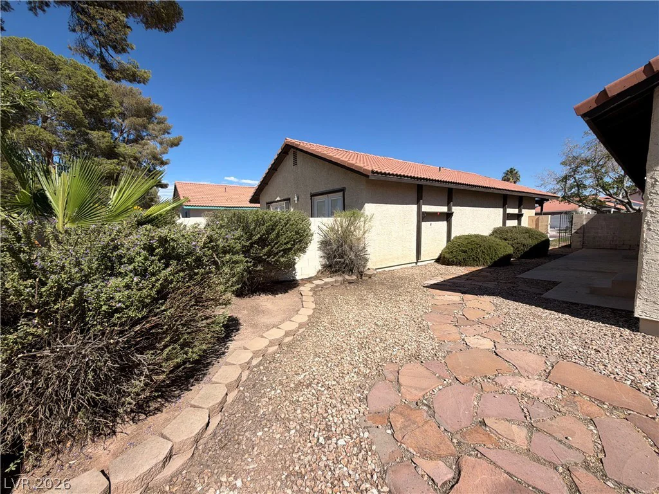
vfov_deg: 85.7
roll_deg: +2.6
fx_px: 267
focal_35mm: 14
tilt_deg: -3.9
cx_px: 330
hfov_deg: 102.1
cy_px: 247
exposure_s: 1/1399
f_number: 2.2
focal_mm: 2.22
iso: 20
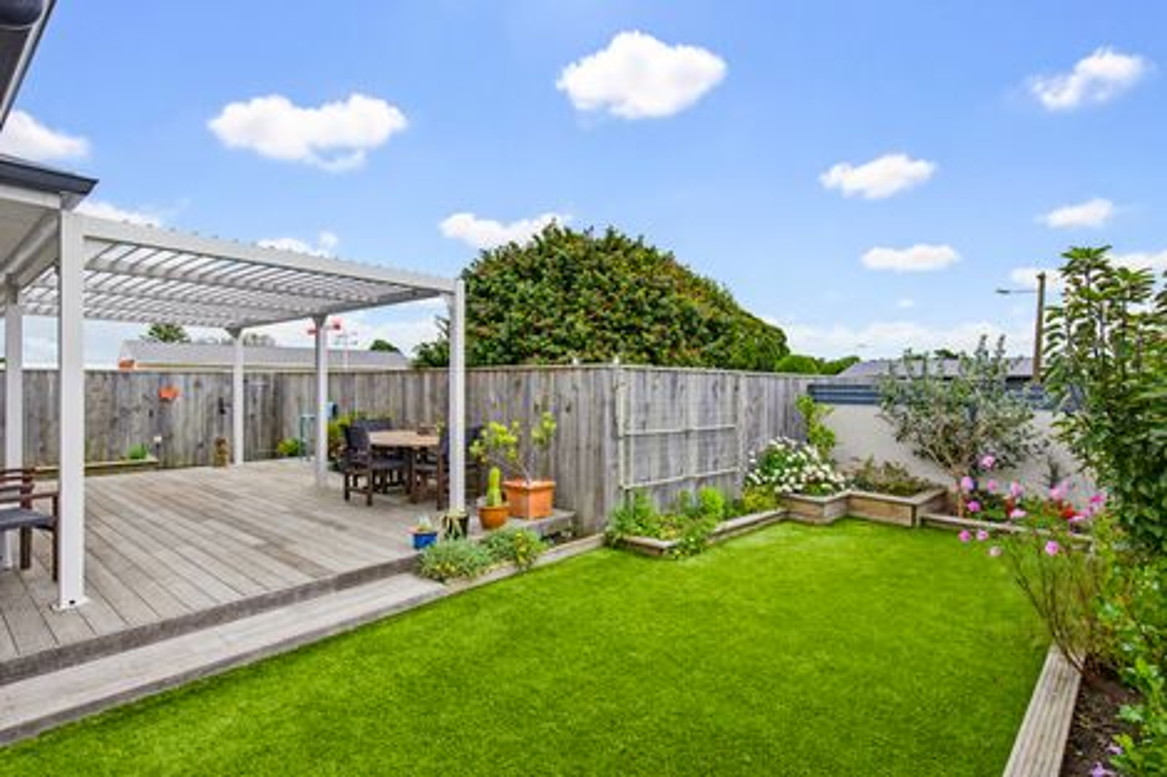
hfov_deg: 93.3
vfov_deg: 70.4
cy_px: 388
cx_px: 584
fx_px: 551
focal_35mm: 17
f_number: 7.1
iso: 320
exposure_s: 1/500
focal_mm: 17
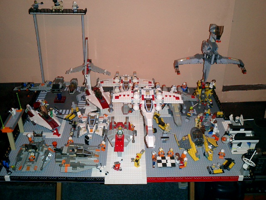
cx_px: 133
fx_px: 277
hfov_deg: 51.4
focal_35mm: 36
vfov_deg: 39.7
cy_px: 100
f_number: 3.2
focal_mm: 7.5
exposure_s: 1/30
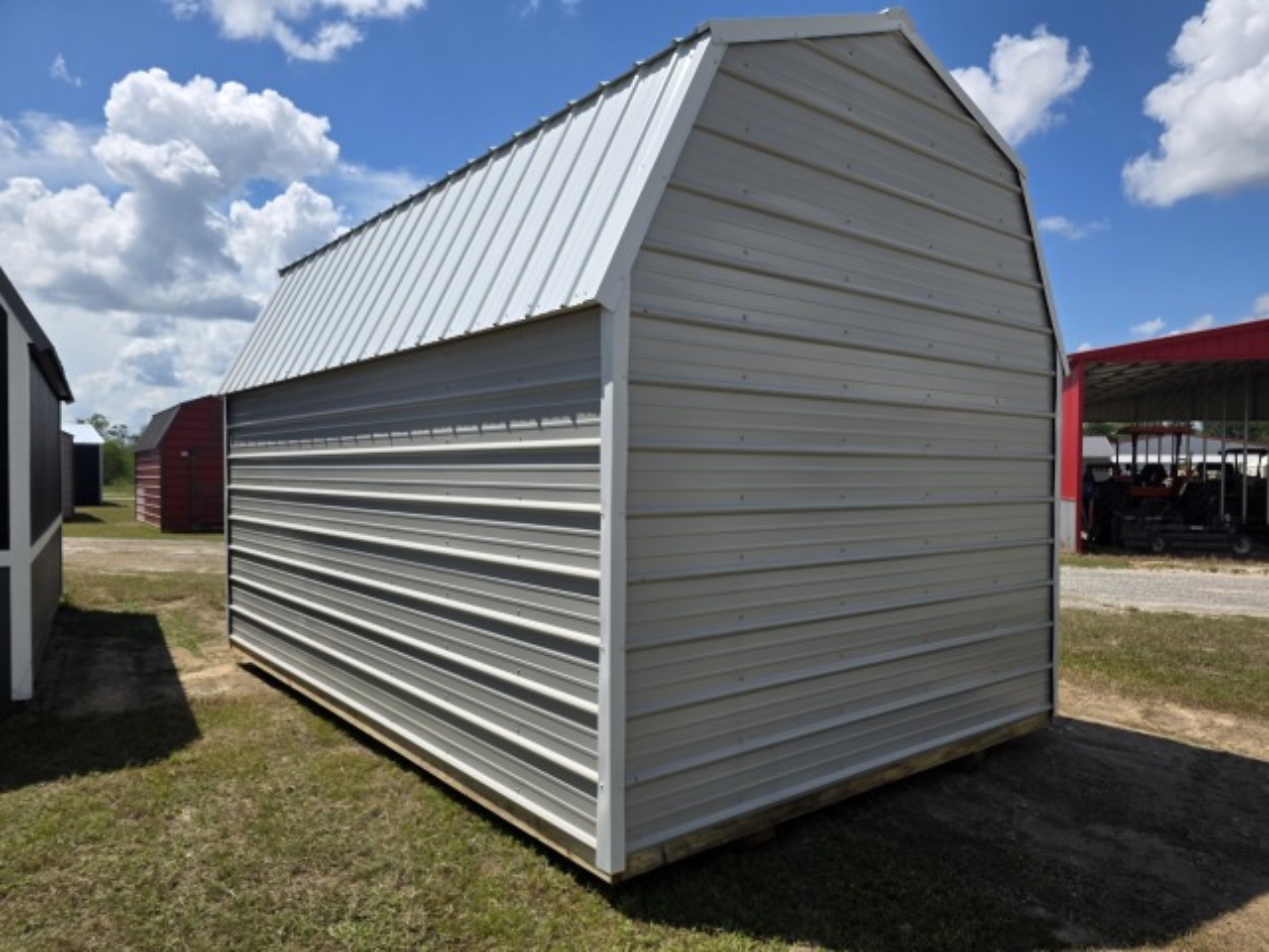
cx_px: 634
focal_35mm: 23
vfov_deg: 58.9
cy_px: 476
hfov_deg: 73.9
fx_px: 843
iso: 80
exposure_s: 1/7944
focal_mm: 6.3
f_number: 1.7
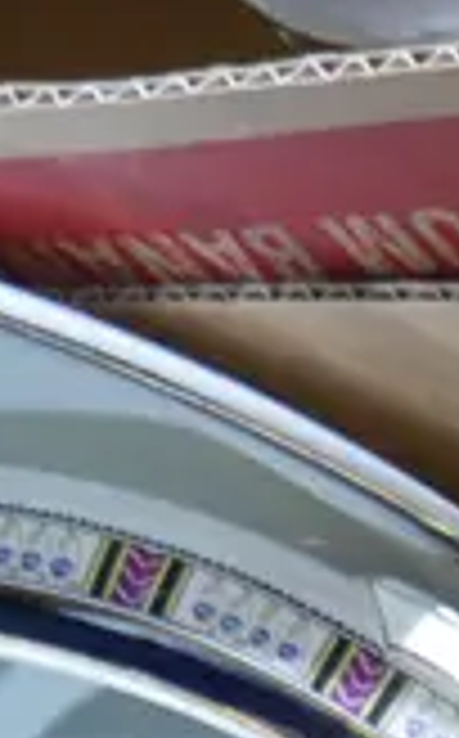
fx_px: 3997
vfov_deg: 9.7
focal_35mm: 199
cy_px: 1580
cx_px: 2110
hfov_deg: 5.4
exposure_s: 1/60
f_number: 3.6
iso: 500
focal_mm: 15
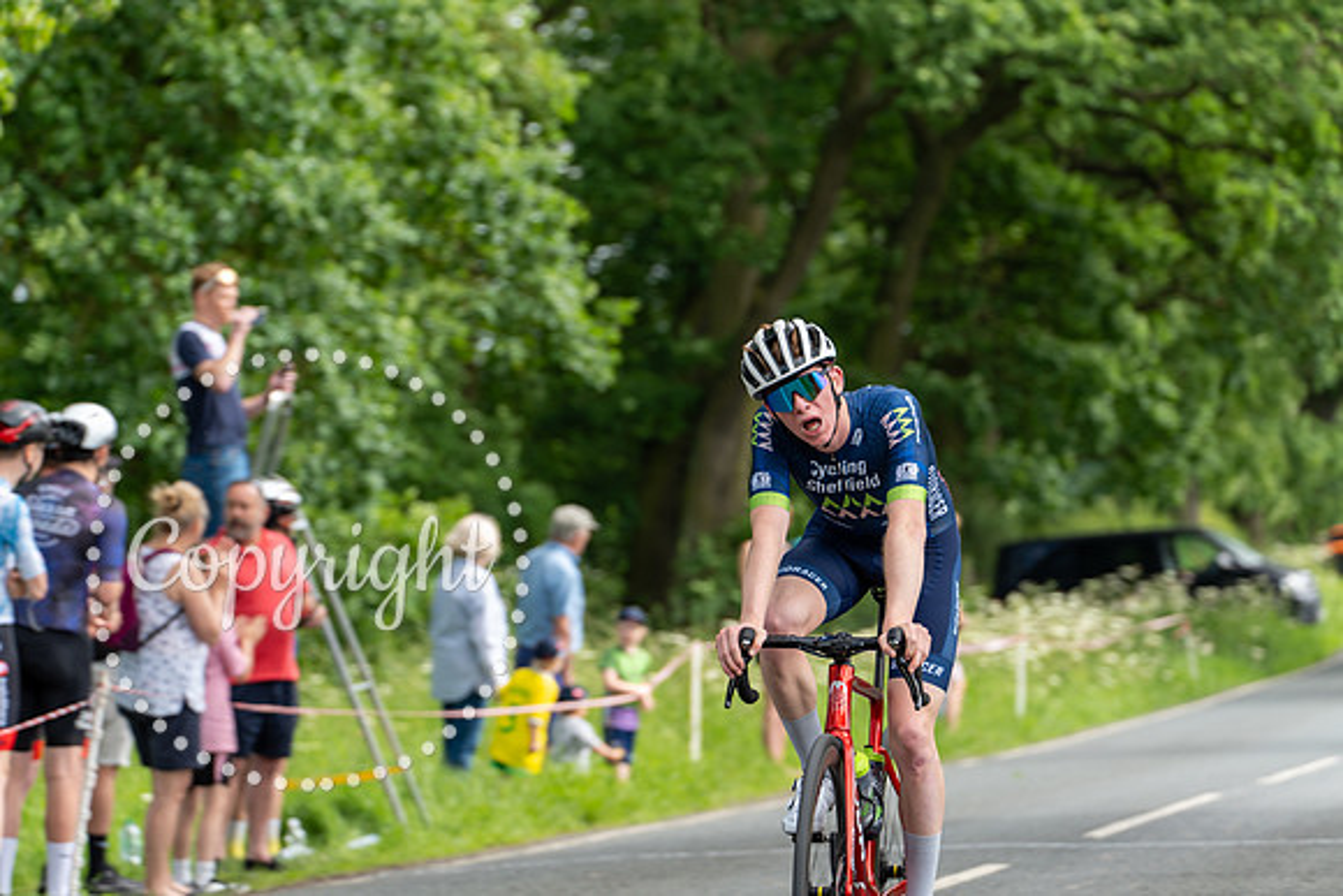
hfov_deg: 13.2
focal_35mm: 155
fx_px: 5783
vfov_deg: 8.9
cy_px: 448
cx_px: 672
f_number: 4
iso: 100
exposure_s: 1/160
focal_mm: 155
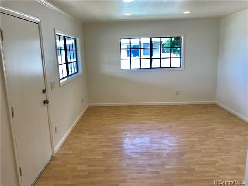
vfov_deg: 49.7
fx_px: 201
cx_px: 124
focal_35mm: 28
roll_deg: +2.9
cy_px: 93
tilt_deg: -12.1
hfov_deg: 63.4
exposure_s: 1/120
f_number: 1.8
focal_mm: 3.99
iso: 32
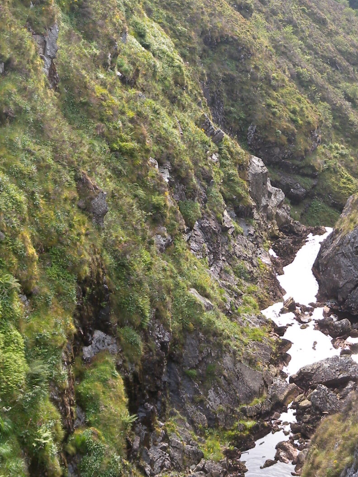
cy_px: 255
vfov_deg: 28.5
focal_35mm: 68
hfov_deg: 21.5
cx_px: 261
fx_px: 937
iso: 64
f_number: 3.6
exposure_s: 1/117
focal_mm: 6
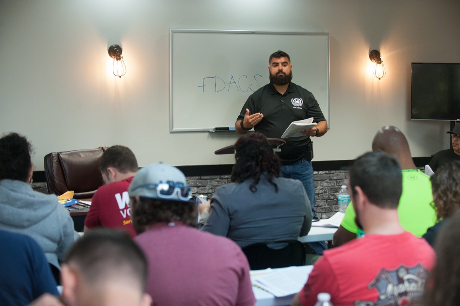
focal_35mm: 70
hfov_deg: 28.9
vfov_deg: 19.4
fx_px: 894
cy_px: 153
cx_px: 230
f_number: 3.5
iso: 2000
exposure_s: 1/160
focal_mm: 70
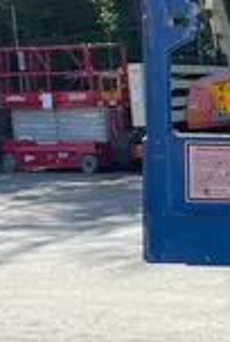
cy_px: 303
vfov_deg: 15.6
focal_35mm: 130
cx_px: 442
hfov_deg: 9.9
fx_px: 1240
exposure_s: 1/1984
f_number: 1.6
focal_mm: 4.2
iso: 32
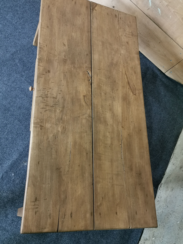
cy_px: 122
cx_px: 92
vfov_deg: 58.4
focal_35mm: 31
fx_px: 219
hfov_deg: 45.4
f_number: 1.8
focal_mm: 5.58
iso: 125
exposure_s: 1/50
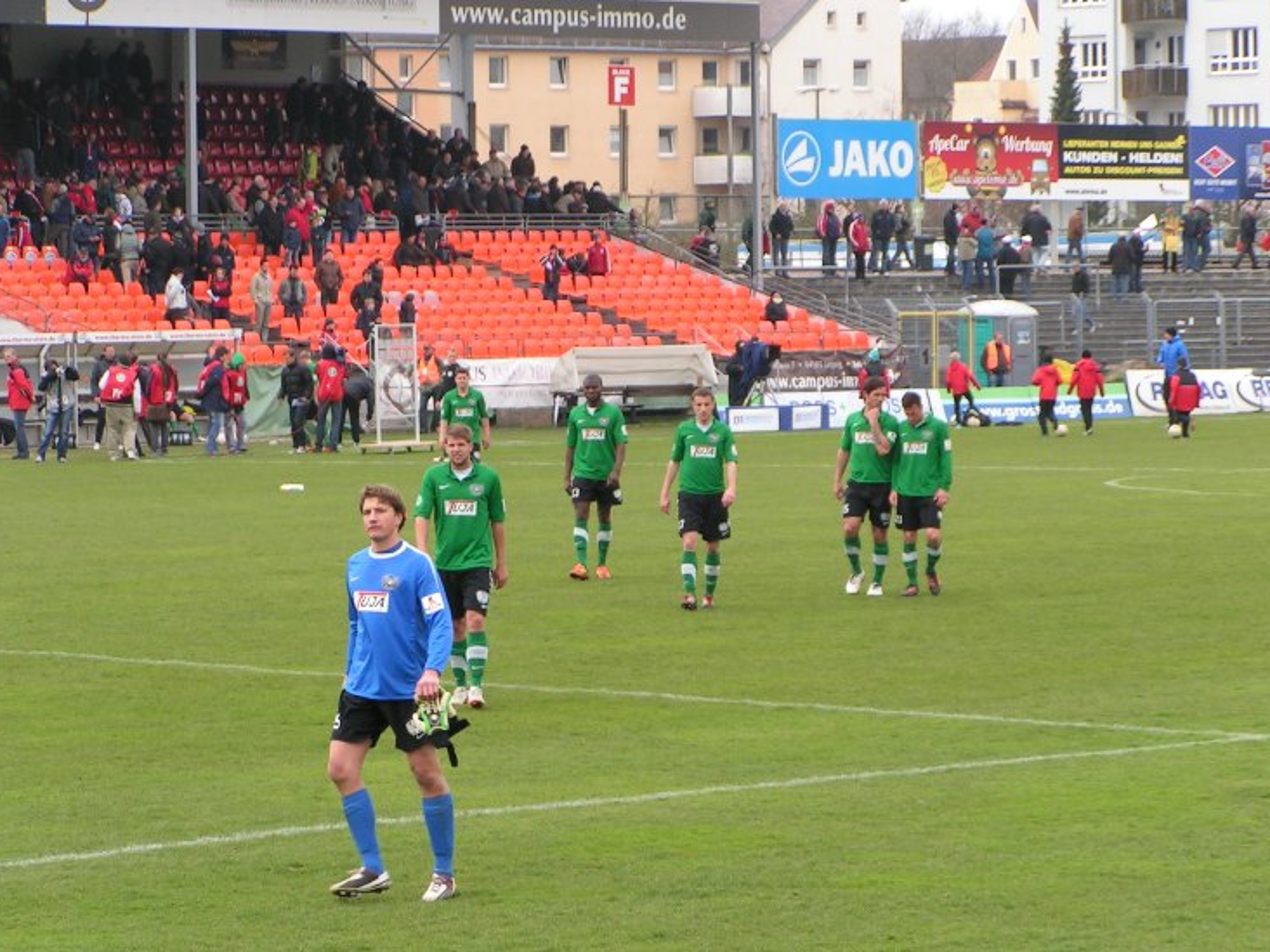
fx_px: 6017
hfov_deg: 12.0
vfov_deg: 9.1
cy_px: 506
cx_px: 586
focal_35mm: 164
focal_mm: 22.9
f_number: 4.5
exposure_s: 1/200
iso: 50
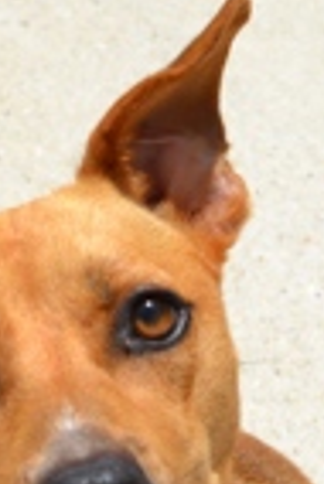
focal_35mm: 155
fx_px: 2094
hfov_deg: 8.8
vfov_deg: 13.0
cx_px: 89
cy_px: 521
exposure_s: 1/1600
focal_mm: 35
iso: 400
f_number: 6.3
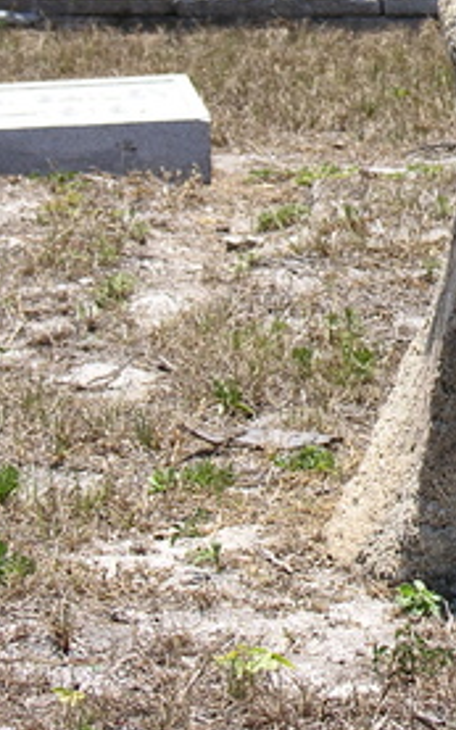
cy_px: 5
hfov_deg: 5.0
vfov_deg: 8.0
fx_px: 5192
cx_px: 764
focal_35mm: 261
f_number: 4.4
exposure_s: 1/335
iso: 50
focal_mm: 21.8
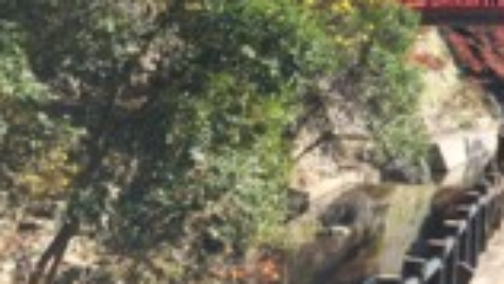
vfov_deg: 12.7
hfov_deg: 21.0
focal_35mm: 93
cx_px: 635
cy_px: -51
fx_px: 1243
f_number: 2.2
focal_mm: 4.12
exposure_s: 1/720
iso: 32
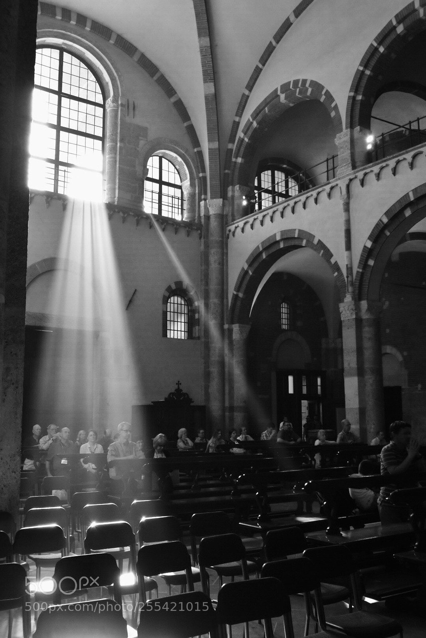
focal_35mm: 36
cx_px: 213
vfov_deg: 53.1
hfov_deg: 36.9
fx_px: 639
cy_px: 319
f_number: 6.3
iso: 1000
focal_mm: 24
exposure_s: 1/80
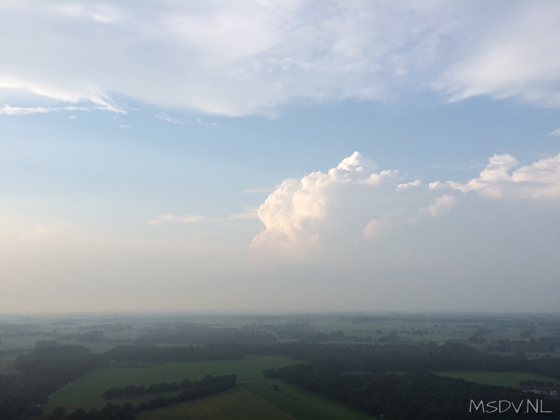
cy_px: 210
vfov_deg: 48.2
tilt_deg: +8.2
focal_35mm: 29
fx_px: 469
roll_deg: -0.1
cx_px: 280
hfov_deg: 61.7
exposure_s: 1/1580
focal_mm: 4.15
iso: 32
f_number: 2.2
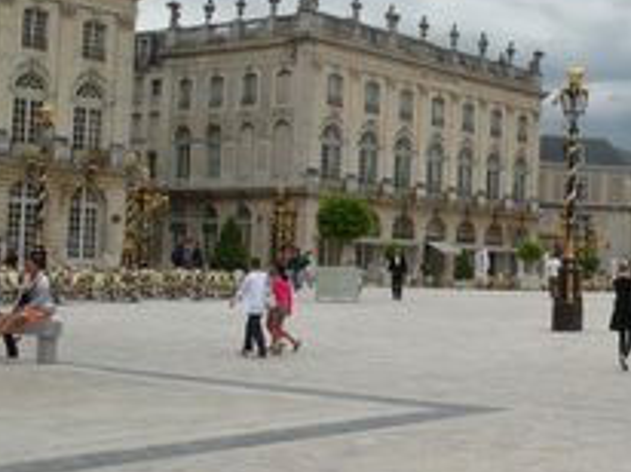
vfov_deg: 21.9
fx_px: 1220
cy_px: 247
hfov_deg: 27.1
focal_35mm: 67
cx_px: 659
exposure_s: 1/260
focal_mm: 4.7
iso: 64
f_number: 5.6
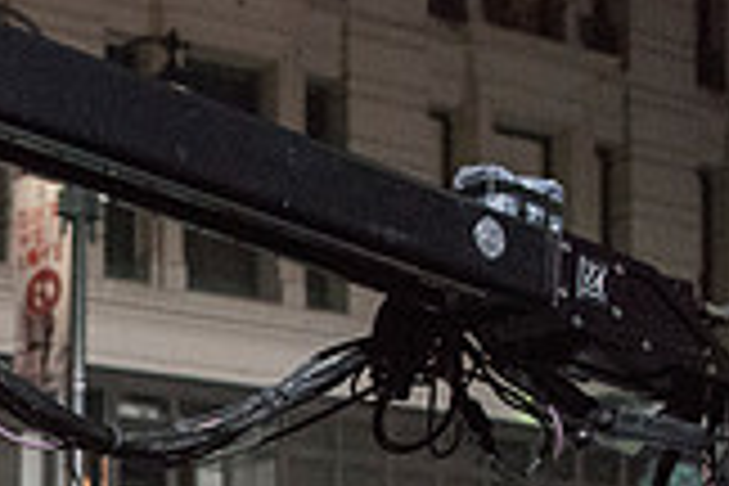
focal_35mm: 86
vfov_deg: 14.5
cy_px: 790
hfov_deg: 20.9
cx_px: -292
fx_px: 1741
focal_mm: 24
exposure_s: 1/3200
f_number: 2.8
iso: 8000
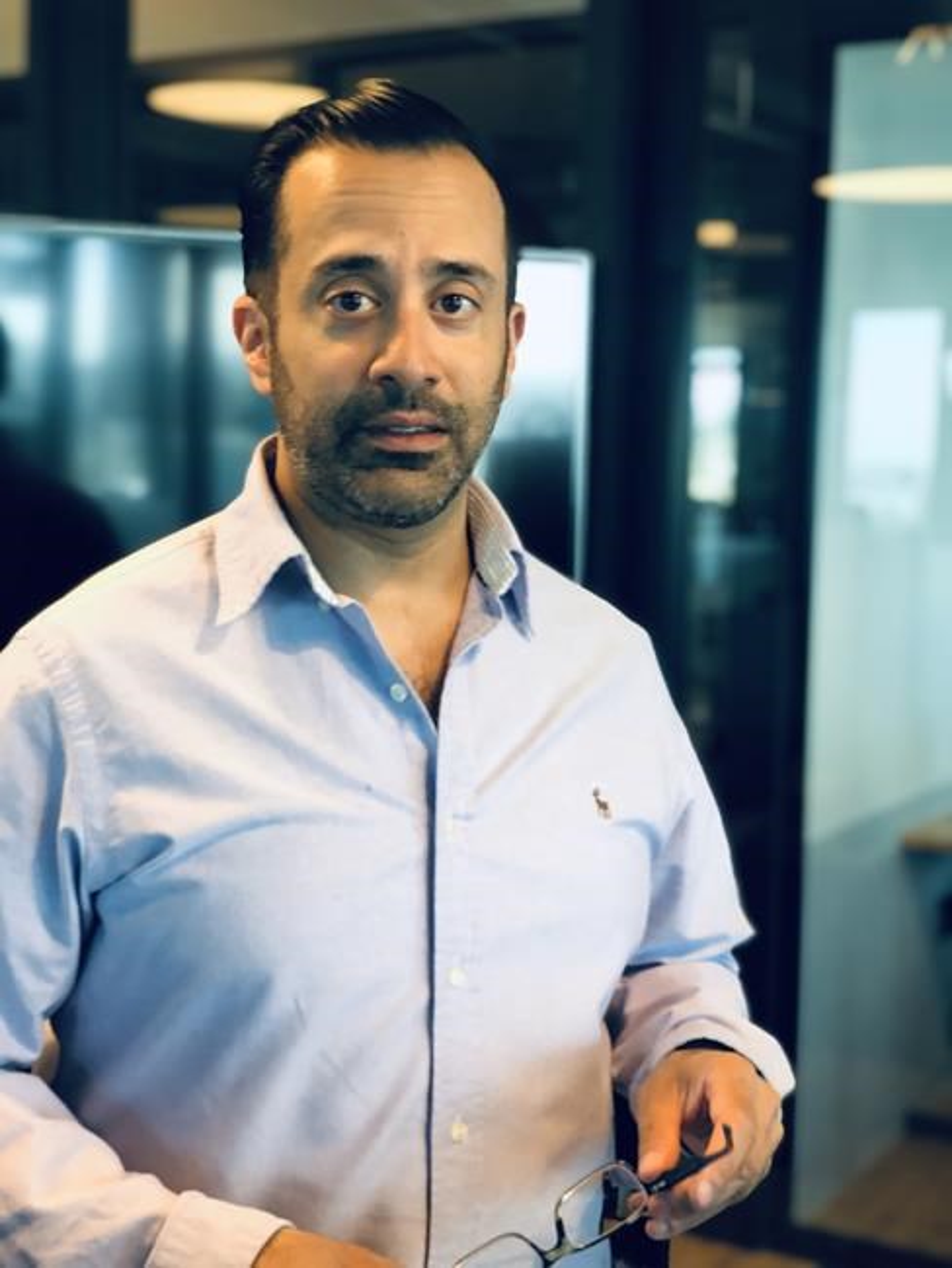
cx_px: 476
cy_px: 634
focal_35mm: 52
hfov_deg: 28.1
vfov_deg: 36.8
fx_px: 1906
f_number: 2.4
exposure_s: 1/30
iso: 125
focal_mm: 6
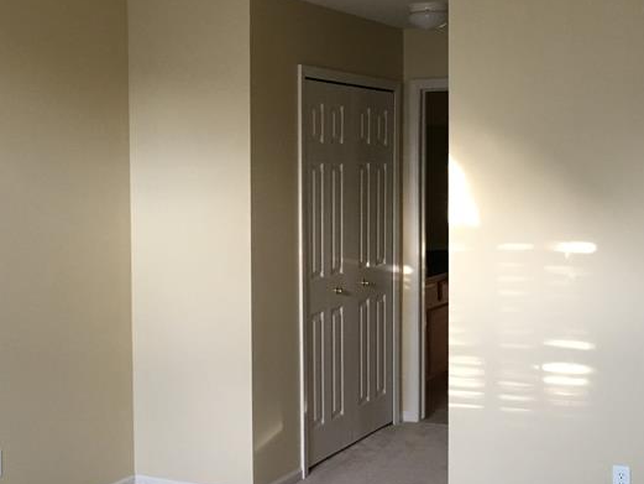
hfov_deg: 33.8
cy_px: 233
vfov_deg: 25.7
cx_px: 307
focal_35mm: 57
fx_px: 1061
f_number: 2.2
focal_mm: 4.15
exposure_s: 1/30
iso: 100
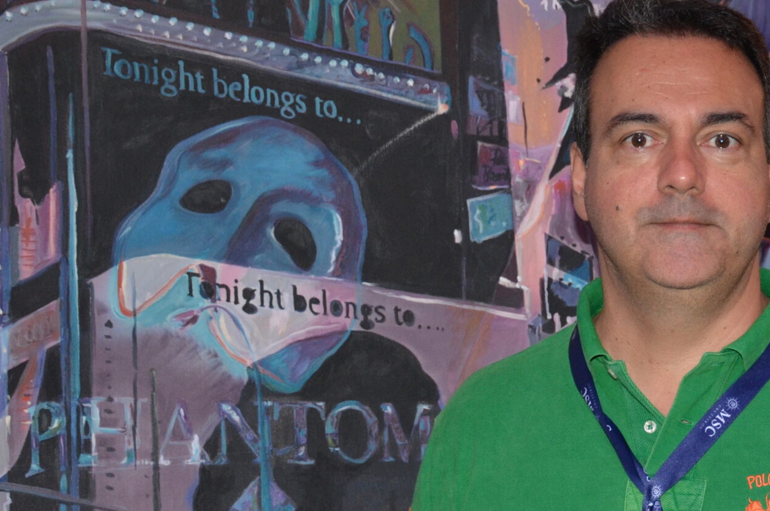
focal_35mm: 104
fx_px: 2220
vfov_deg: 13.0
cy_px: 461
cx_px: 684
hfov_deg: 19.3
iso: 800
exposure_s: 1/60
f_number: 4.2
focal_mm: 34
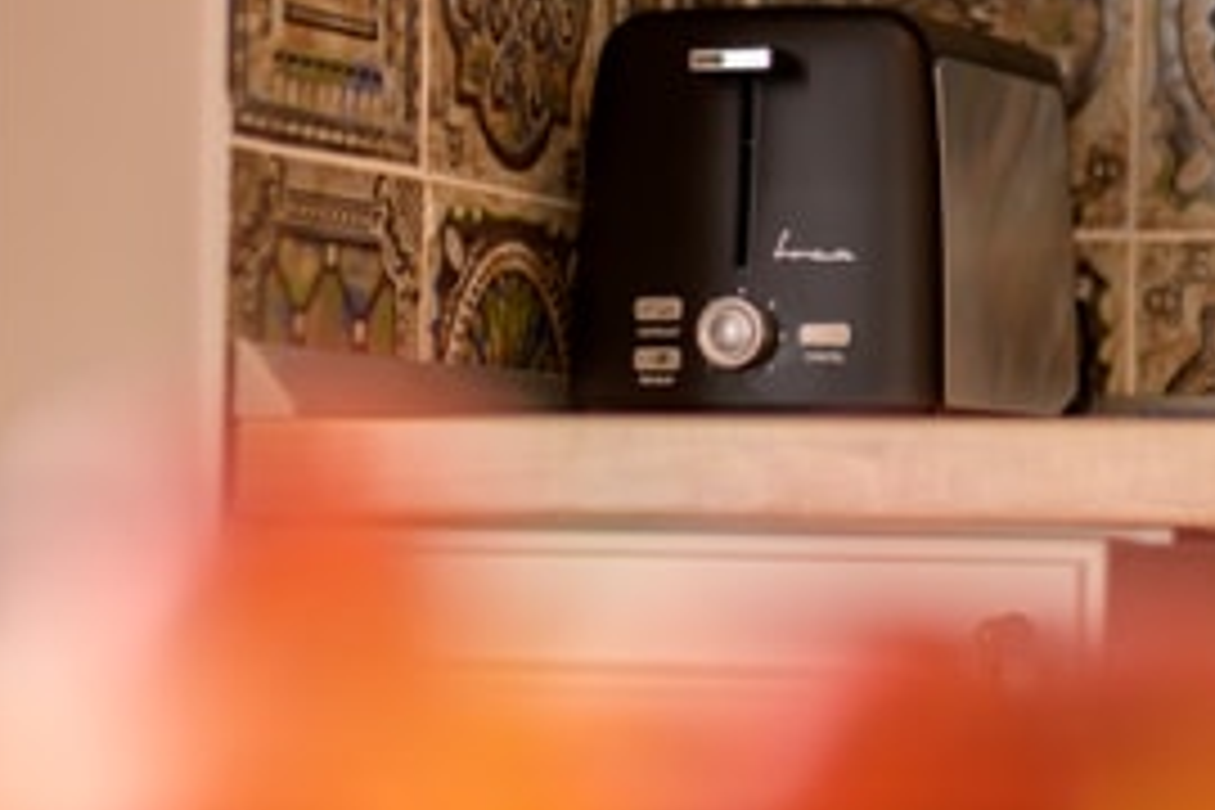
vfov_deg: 7.2
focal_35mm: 192
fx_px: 6479
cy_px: 478
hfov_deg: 10.7
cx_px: 494
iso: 320
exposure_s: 1/250
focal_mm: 85
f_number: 1.8
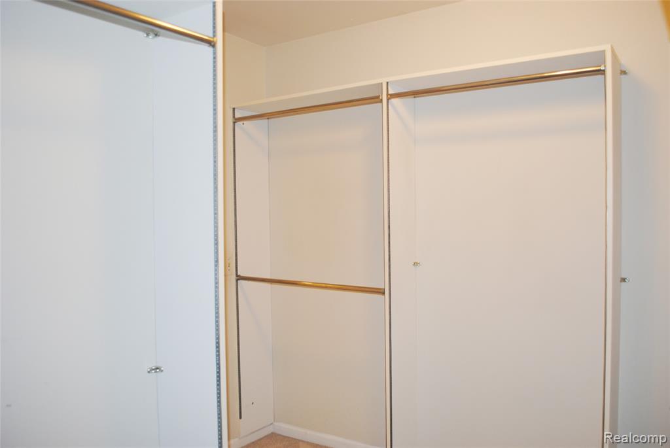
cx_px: 335
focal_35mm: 27
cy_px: 224
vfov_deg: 48.0
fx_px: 503
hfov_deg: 67.3
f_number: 3.5
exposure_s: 1/60
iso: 200
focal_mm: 18
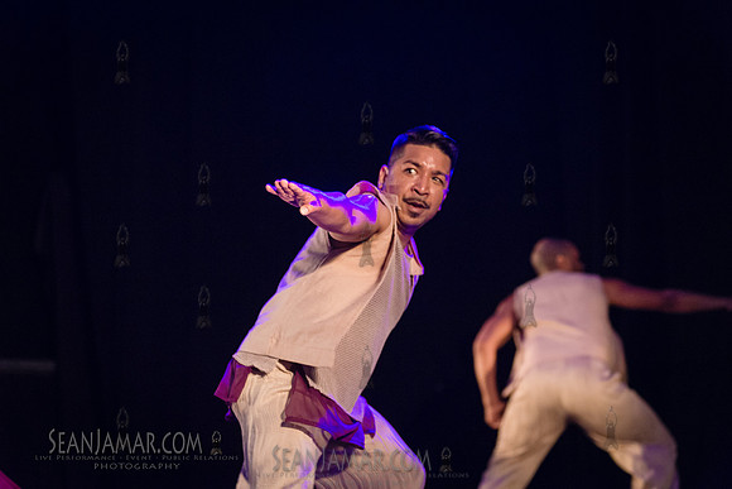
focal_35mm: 100
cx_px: 366
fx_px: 2034
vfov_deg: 13.7
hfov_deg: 20.4
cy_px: 244
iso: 4000
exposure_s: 1/250
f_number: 2.8
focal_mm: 100
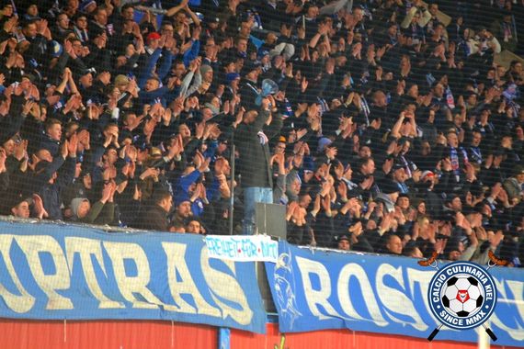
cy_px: 174
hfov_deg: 6.9
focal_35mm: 300
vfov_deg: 4.6
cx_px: 262
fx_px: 4366
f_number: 2.8
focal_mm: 200
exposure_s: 1/160
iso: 1600
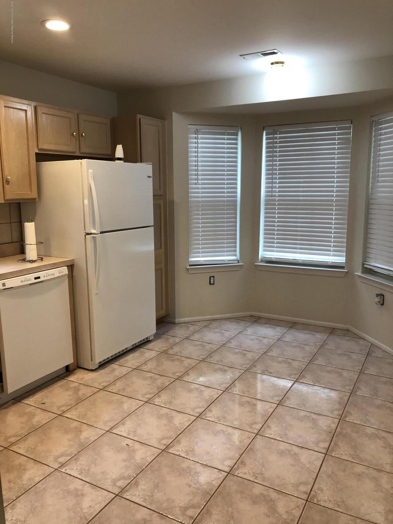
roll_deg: +1.2
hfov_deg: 49.7
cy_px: 262
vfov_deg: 63.4
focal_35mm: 28
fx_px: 424
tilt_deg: -8.0
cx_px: 196
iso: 32
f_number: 1.8
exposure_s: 1/30
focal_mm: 4
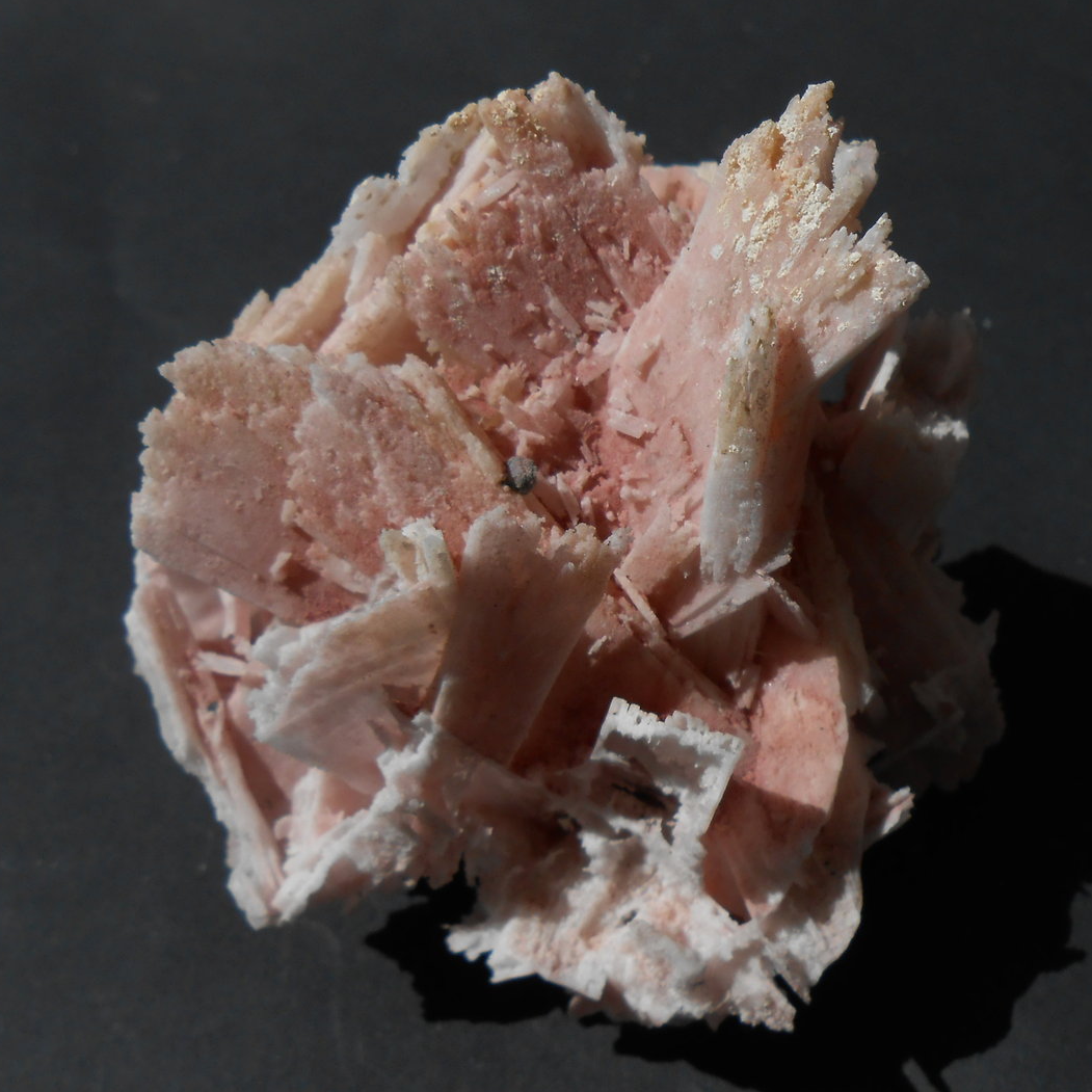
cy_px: 536
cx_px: 617
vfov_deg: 47.2
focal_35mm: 35
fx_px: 1249
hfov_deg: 47.1
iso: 100
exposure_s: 1/250
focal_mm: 4.6
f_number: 11.5
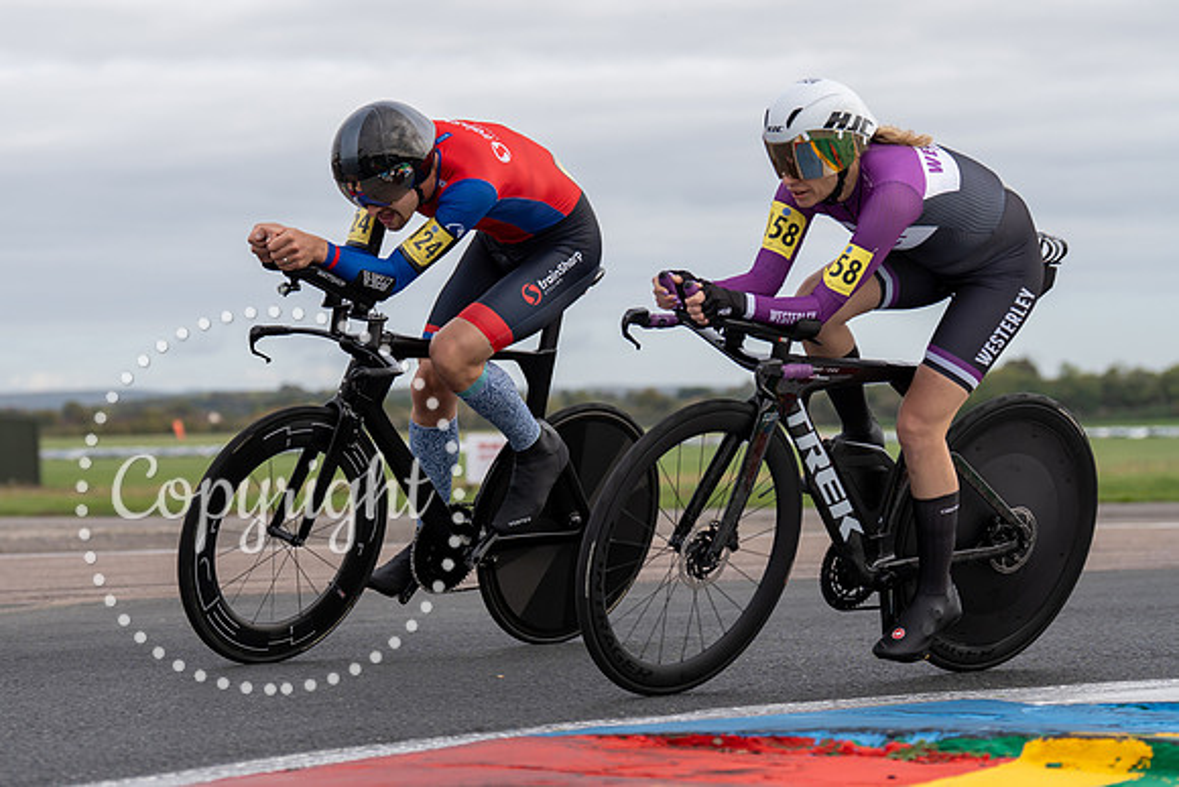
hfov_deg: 17.7
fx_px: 3768
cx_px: 413
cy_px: 377
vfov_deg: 11.9
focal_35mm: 115
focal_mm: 88
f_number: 3.5
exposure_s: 1/1000
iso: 125
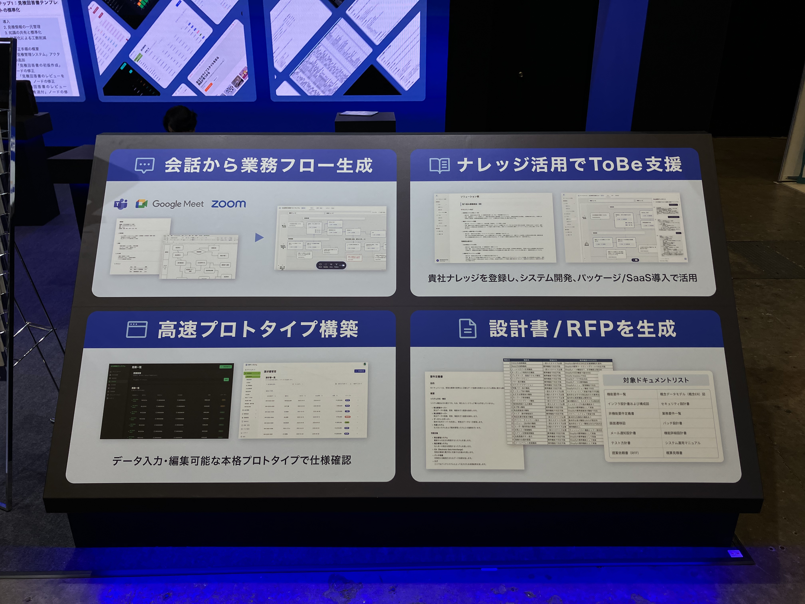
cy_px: 302
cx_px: 402
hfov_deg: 63.4
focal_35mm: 28
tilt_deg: -23.6
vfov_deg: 49.7
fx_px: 651
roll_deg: +0.6
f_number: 1.8
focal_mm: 3.99
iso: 25
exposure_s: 1/160
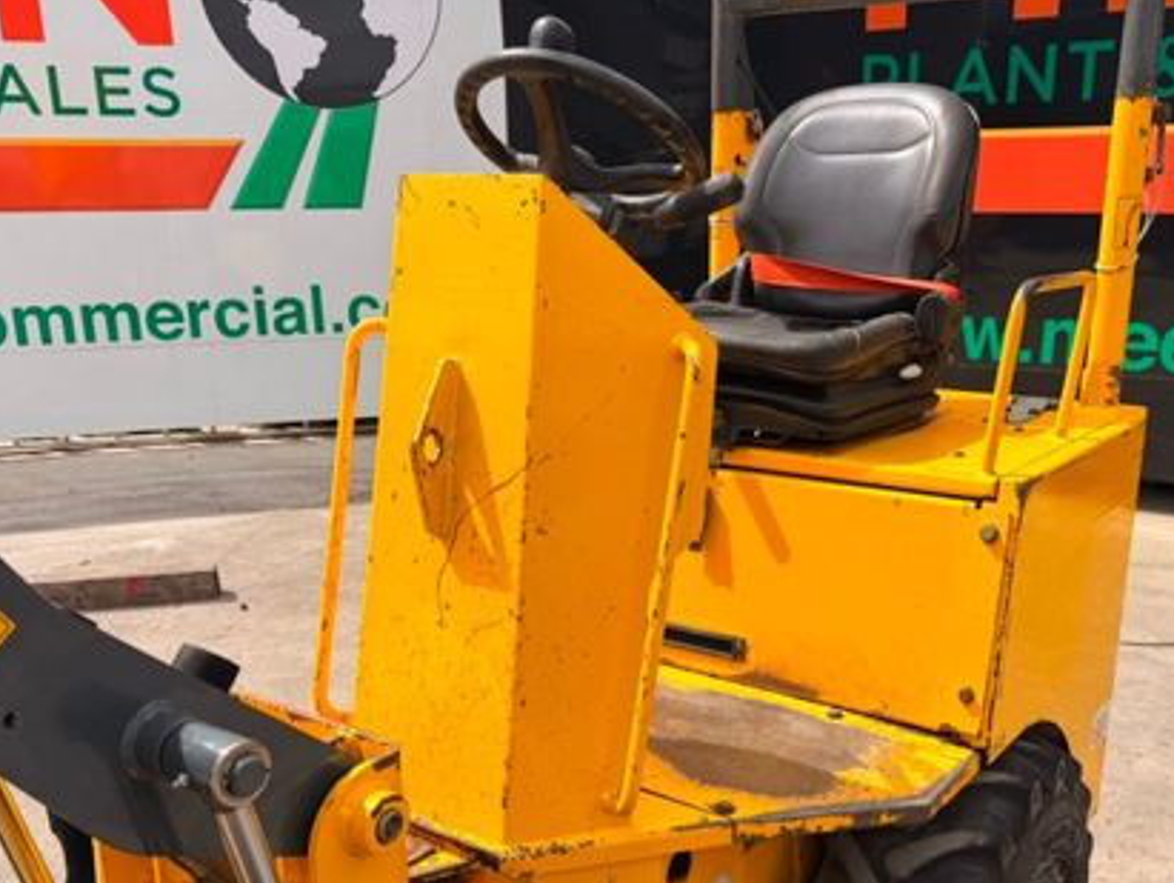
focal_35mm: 35
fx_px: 1188
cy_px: 589
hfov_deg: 52.5
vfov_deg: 40.3
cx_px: 651
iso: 80
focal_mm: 6.76
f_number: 1.78
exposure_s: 1/3953
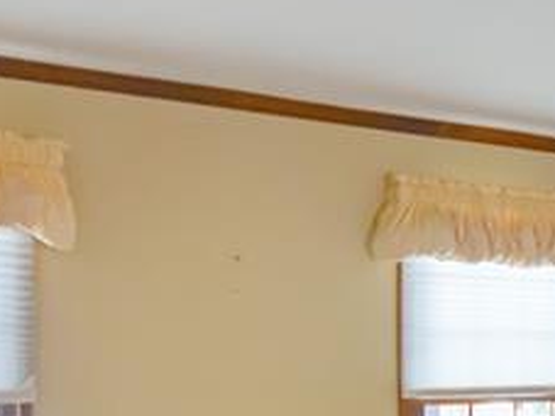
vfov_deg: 21.8
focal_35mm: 65
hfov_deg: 25.5
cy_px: 406
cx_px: 729
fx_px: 1042
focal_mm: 10
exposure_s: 1/80
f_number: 4.5
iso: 400
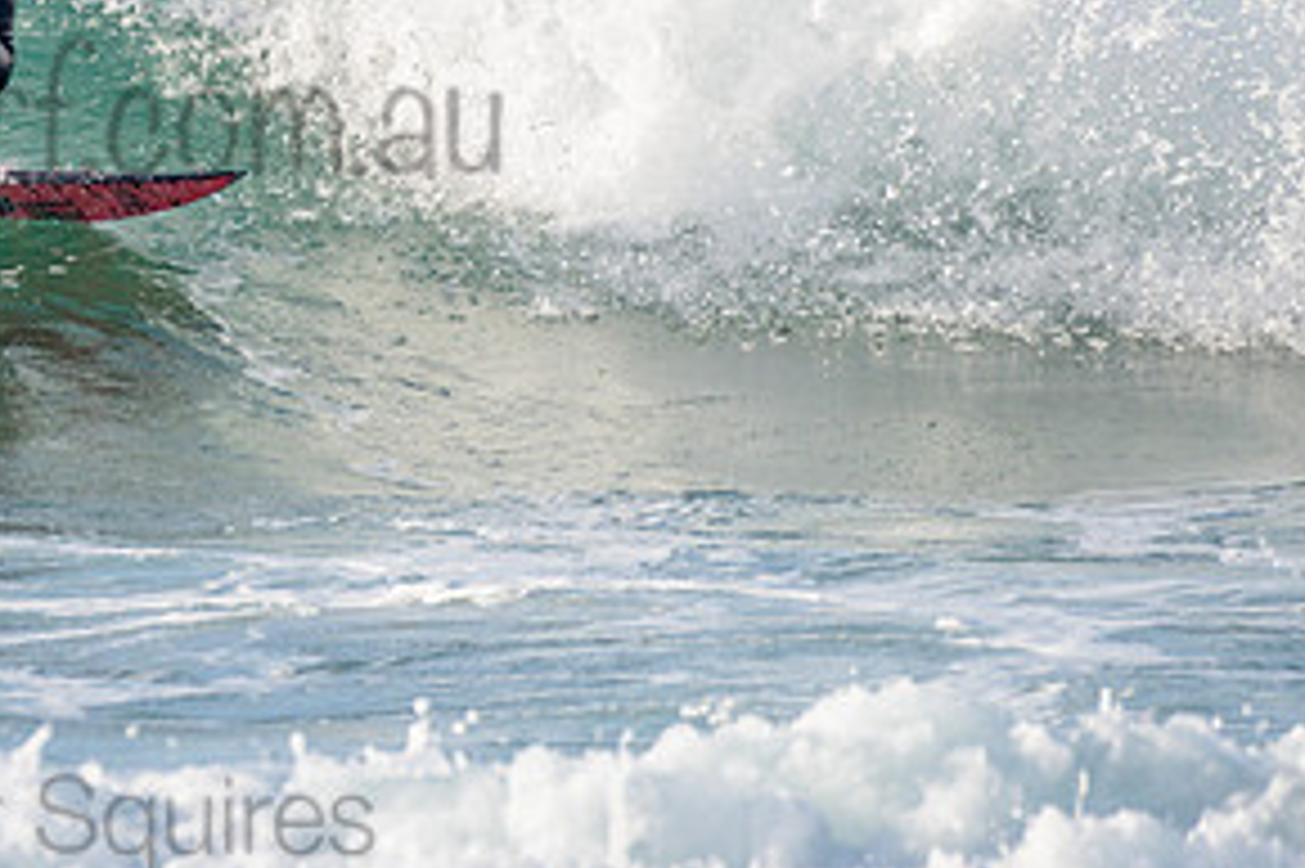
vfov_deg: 1.1
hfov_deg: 1.7
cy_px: -92
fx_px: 44452
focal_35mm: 1227
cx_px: -196
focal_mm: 500
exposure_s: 1/1250
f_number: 5.6
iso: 250
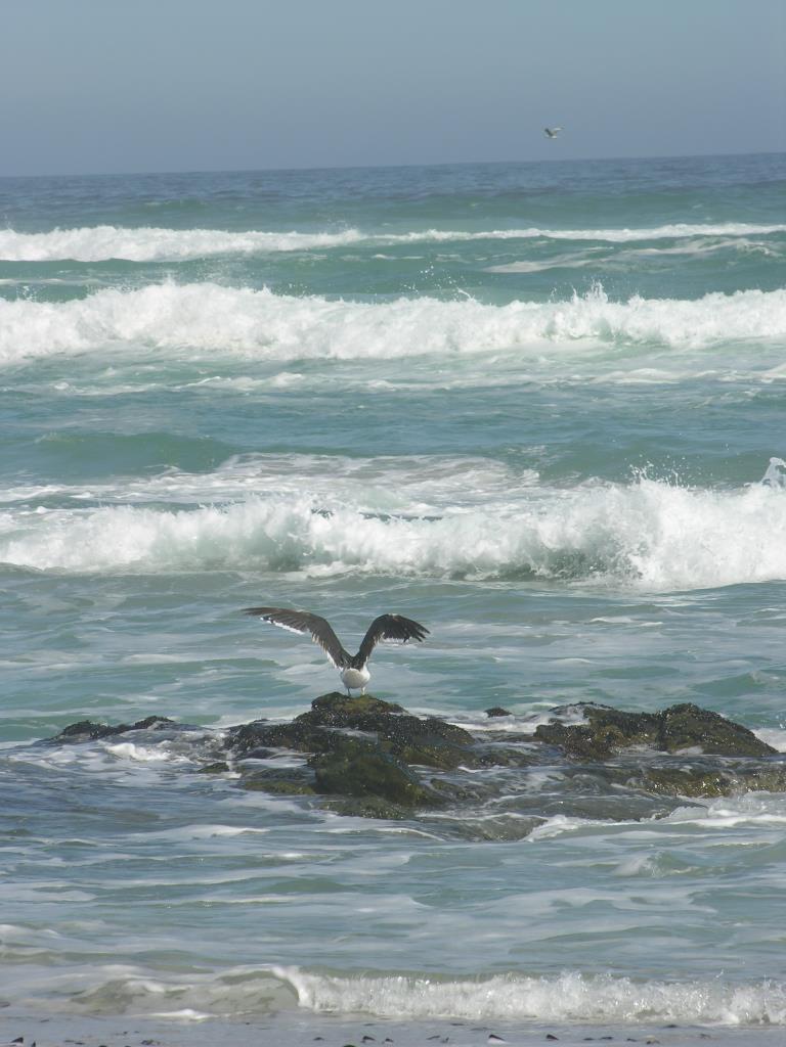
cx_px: 393
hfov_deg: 5.3
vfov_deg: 7.1
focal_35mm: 279
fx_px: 8447
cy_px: 524
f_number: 7.5
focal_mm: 71
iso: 50
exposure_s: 1/214
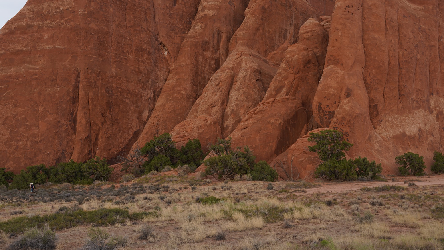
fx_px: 494
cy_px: 104
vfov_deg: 28.3
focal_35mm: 42
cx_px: 222
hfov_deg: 48.4
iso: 100
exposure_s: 1/100
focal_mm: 40
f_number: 6.3
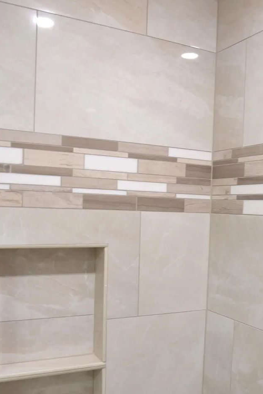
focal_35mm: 39
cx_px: 162
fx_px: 427
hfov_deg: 34.1
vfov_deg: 49.2
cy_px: 240
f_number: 4
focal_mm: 24
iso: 400
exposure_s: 1/60
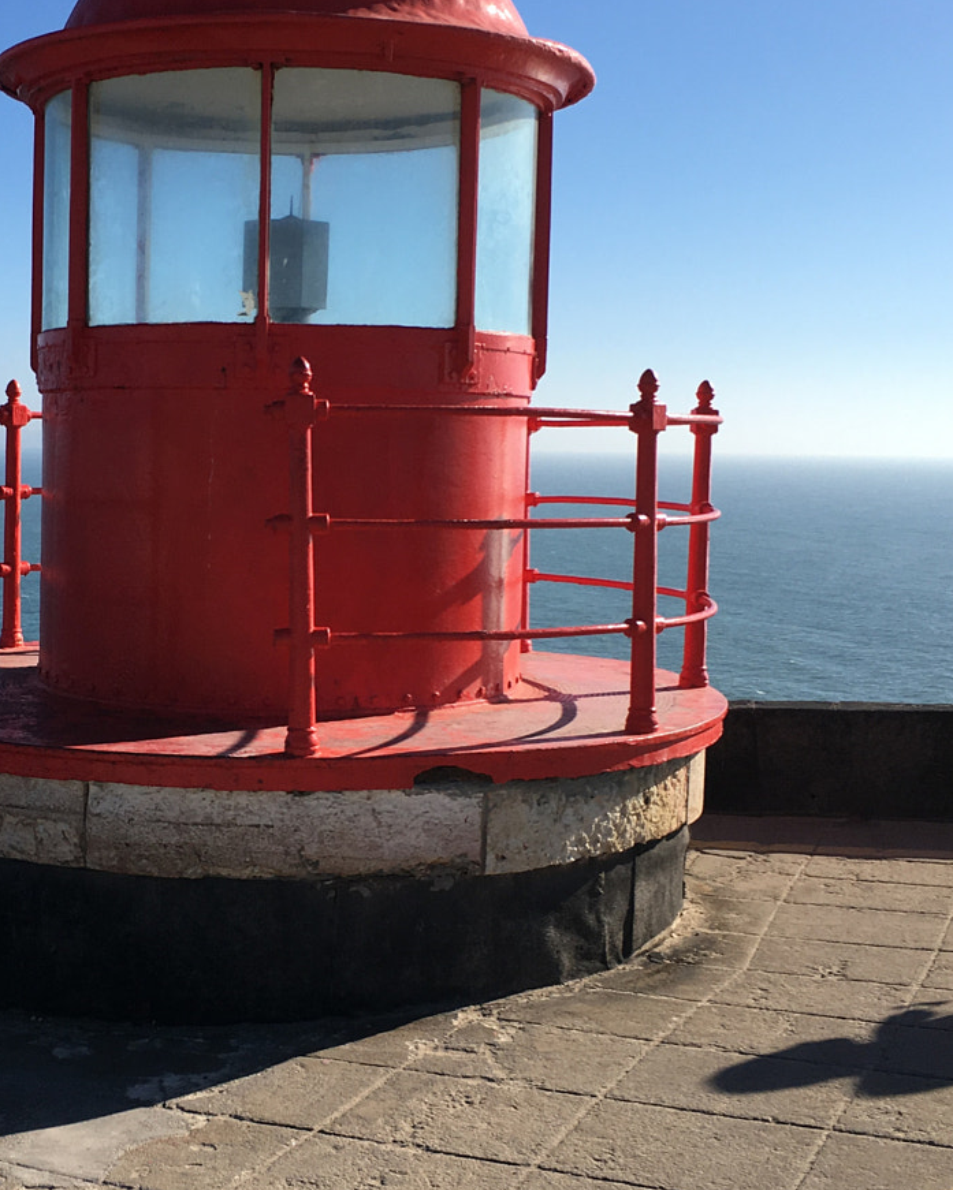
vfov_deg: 36.0
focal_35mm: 52
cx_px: 256
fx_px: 1833
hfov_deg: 28.8
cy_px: 585
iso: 25
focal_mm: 4.15
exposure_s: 1/1748
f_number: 2.2
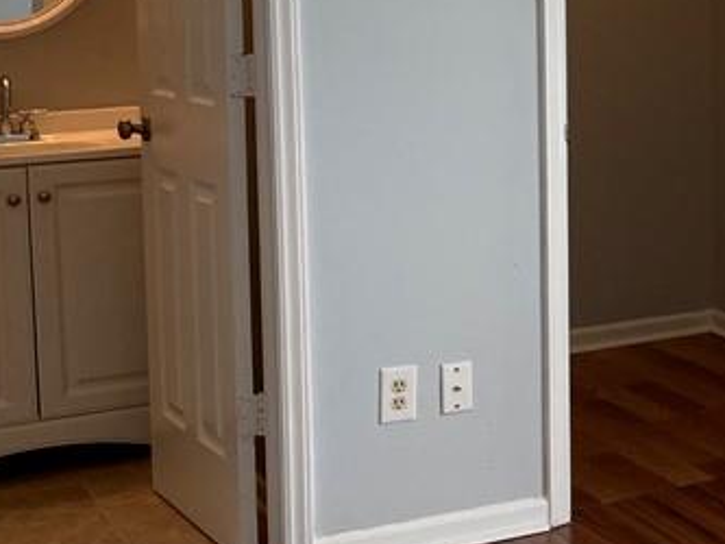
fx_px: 1676
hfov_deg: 21.6
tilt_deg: -5.5
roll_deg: +0.2
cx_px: 984
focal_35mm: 80
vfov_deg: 18.2
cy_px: 89
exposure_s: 1/120
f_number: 1.8
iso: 40
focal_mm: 4.25
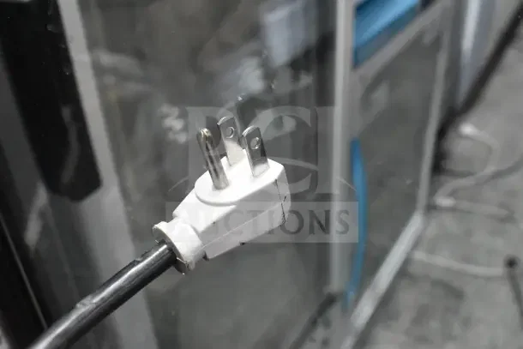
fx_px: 567
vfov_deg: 34.2
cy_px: 174
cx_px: 262
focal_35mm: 39
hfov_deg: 49.5
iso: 6400
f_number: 6.3
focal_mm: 26
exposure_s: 1/400
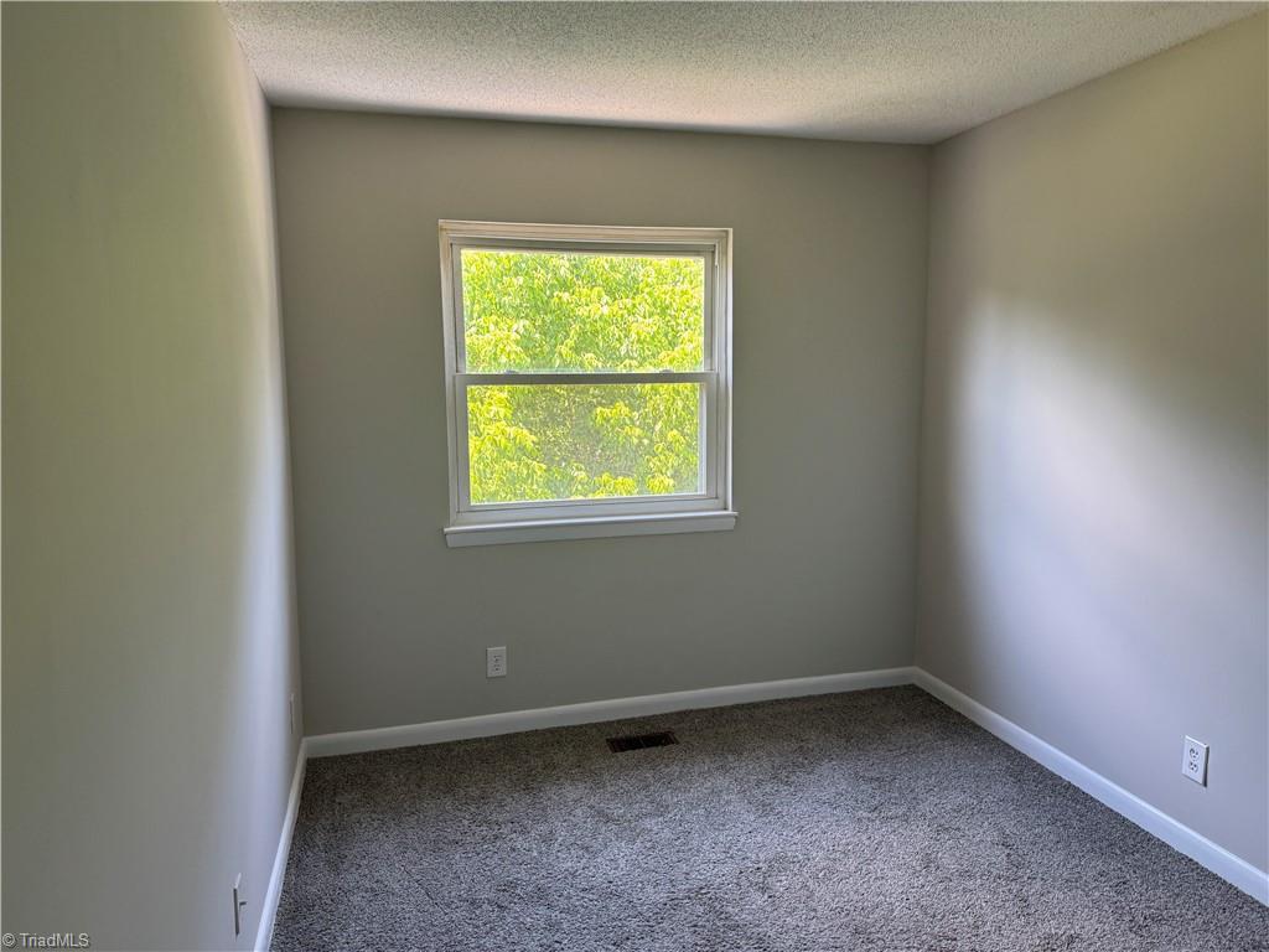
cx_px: 634
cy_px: 476
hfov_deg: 71.6
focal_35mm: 24
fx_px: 880
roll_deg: -0.1
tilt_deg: -5.9
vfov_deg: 56.8
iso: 100
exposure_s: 1/121
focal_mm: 6.76
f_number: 1.78
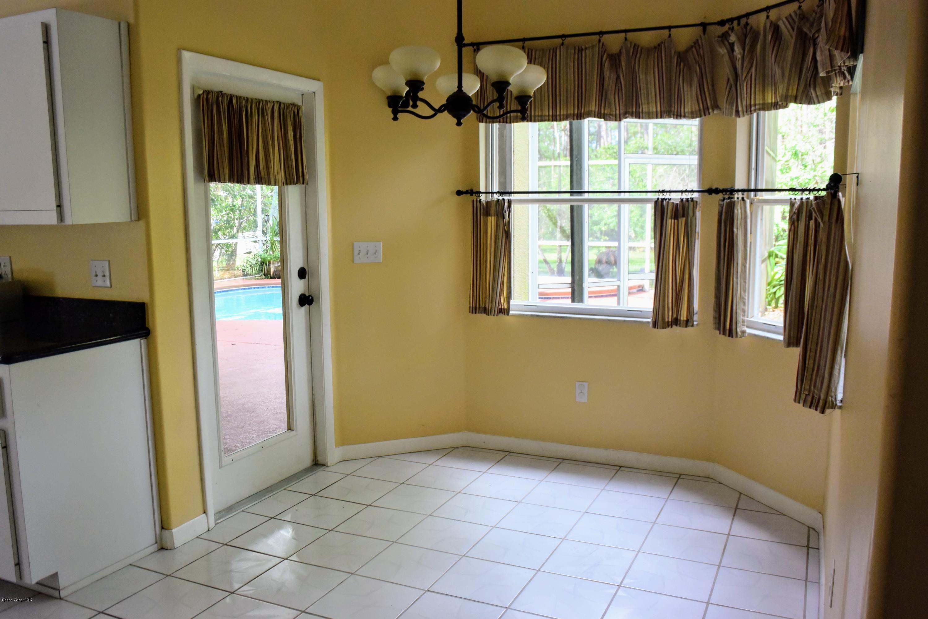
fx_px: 773
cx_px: 464
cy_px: 310
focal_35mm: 30
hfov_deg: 61.9
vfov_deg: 43.6
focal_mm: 11.2
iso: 400
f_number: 3.8
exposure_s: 1/200
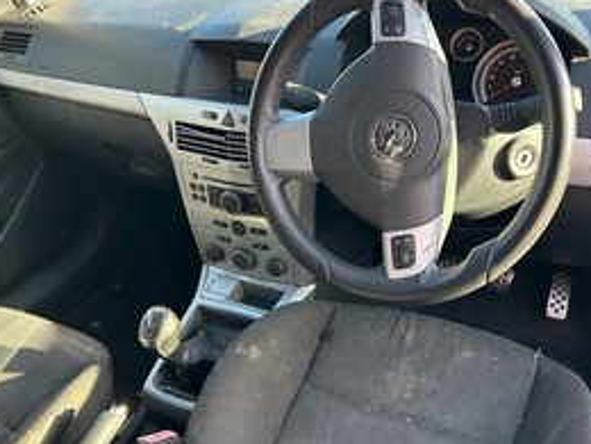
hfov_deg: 52.3
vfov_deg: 40.7
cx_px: 350
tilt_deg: -32.0
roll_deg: +6.0
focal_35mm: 35
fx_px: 598
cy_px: 237
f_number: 1.5
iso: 80
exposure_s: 1/121
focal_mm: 5.7
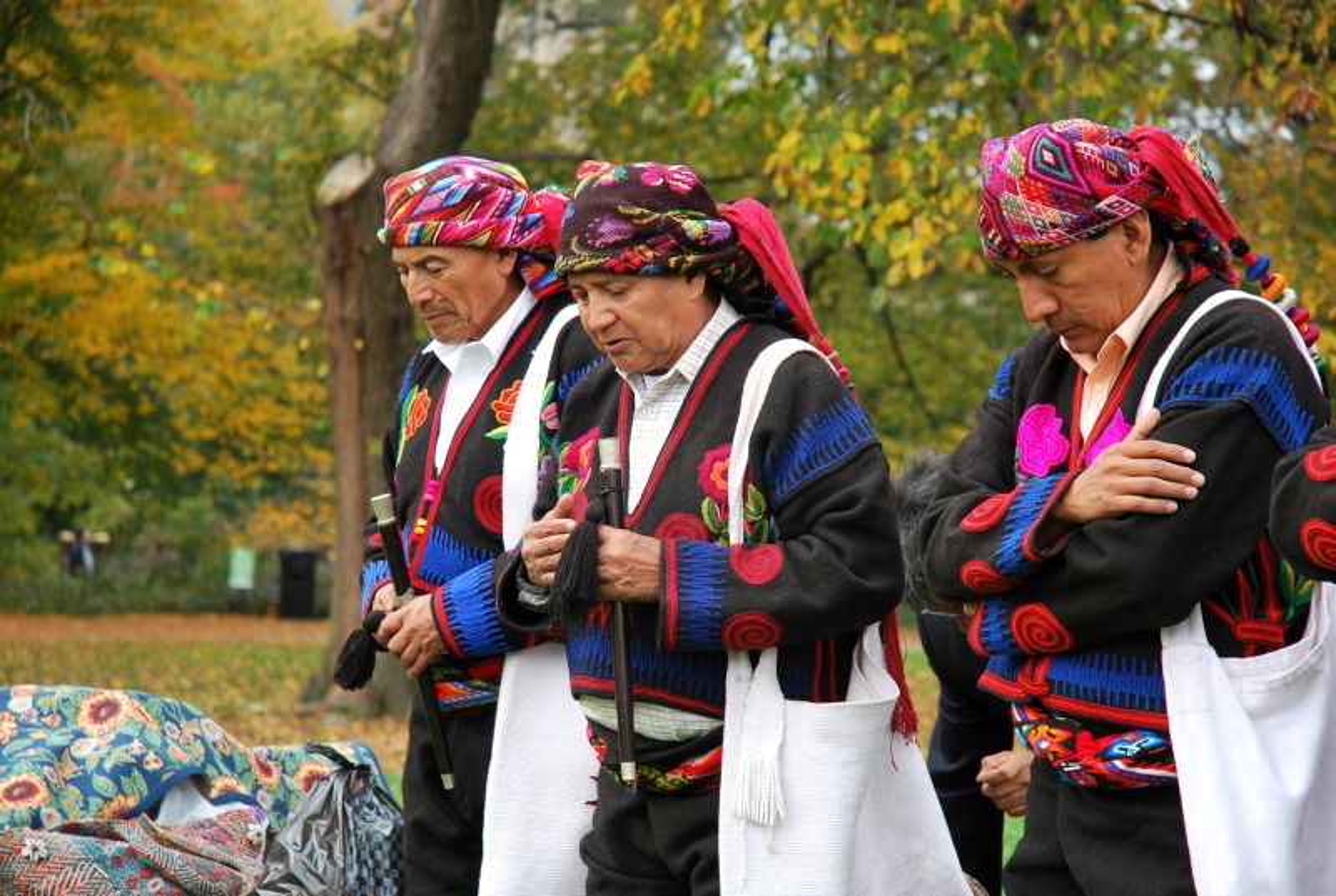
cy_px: 448
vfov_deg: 13.1
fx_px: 3905
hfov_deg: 19.4
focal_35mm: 105
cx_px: 668
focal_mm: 70
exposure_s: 1/160
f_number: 4.5
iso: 200
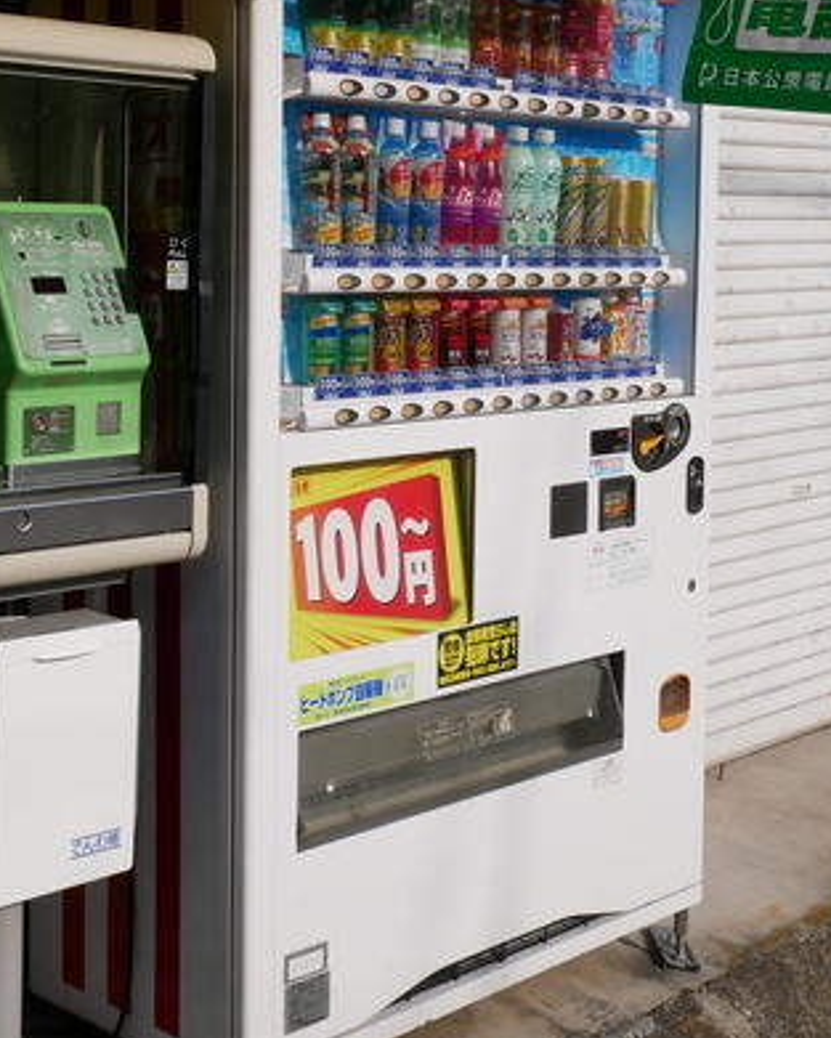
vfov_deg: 34.5
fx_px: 1659
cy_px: 366
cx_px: 312
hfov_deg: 28.0
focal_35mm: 54
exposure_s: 1/1300
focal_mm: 18
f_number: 11
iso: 800
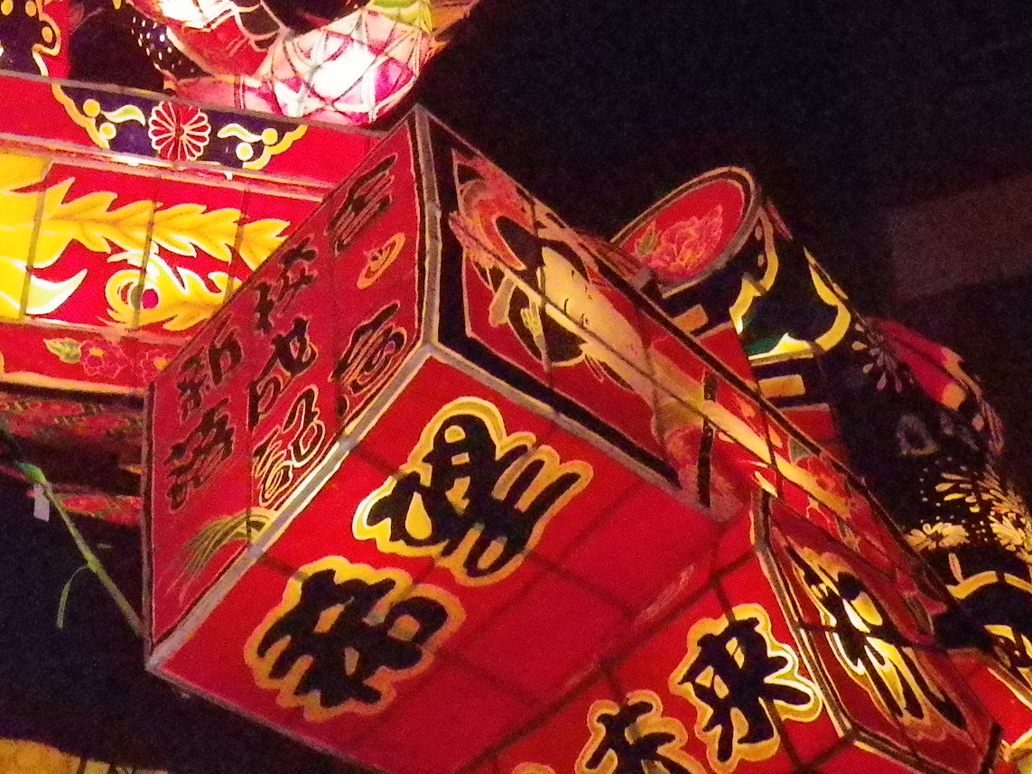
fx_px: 2772
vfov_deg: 15.4
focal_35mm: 93
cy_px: -102
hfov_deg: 20.5
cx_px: 15
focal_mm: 7.3
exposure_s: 1/50
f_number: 3.9
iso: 1600
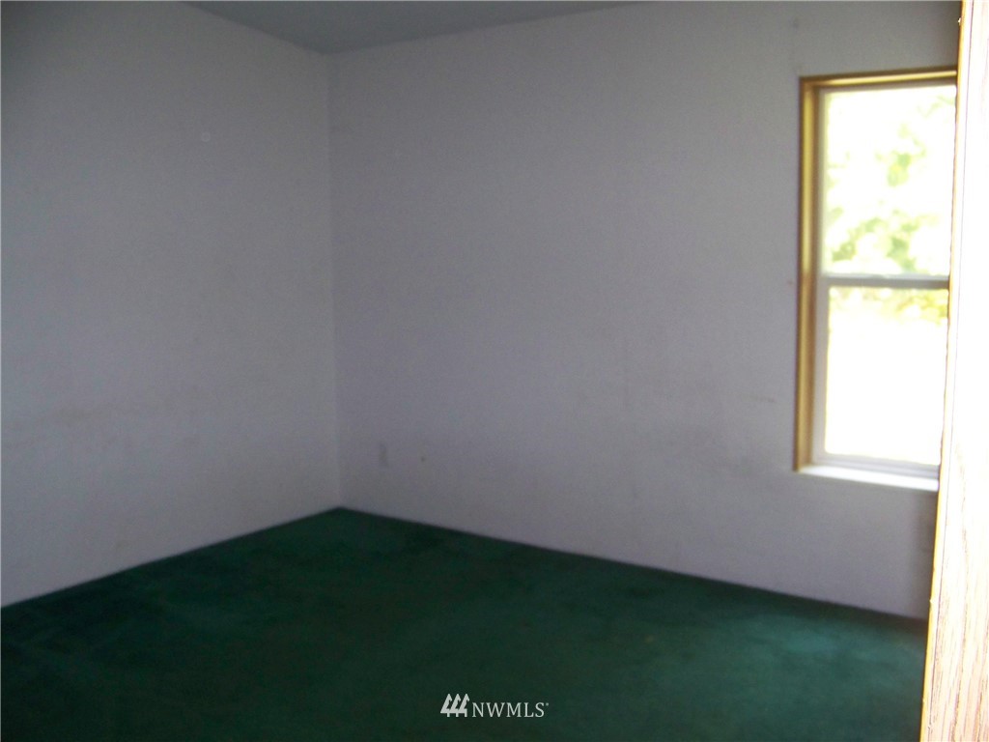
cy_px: 371
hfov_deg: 51.4
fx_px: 1029
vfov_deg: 39.7
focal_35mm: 36
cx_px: 494
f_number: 2.8
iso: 200
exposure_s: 1/30
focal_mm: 5.85
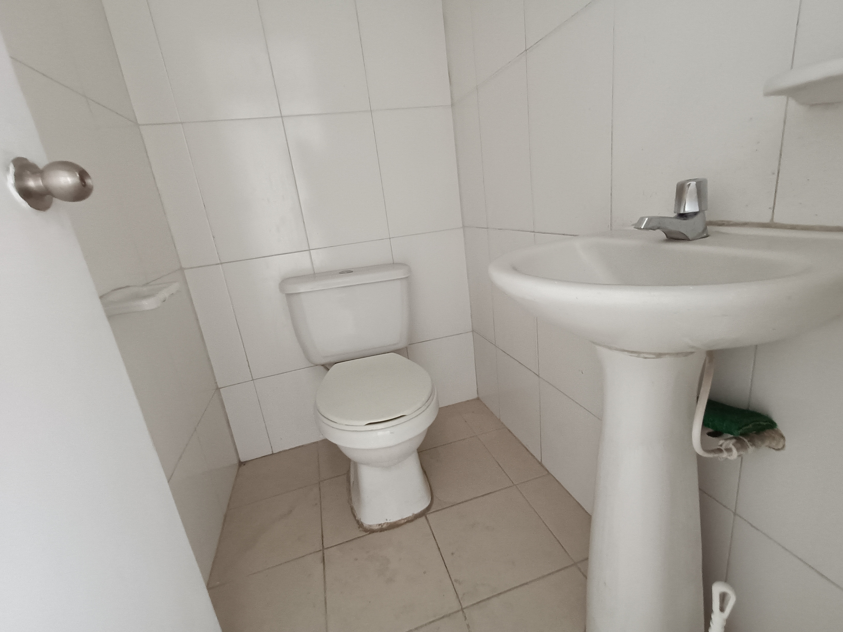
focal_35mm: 16
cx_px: 422
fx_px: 390
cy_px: 316
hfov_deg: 94.5
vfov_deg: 78.1
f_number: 2.2
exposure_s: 1/40
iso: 792
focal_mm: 1.68
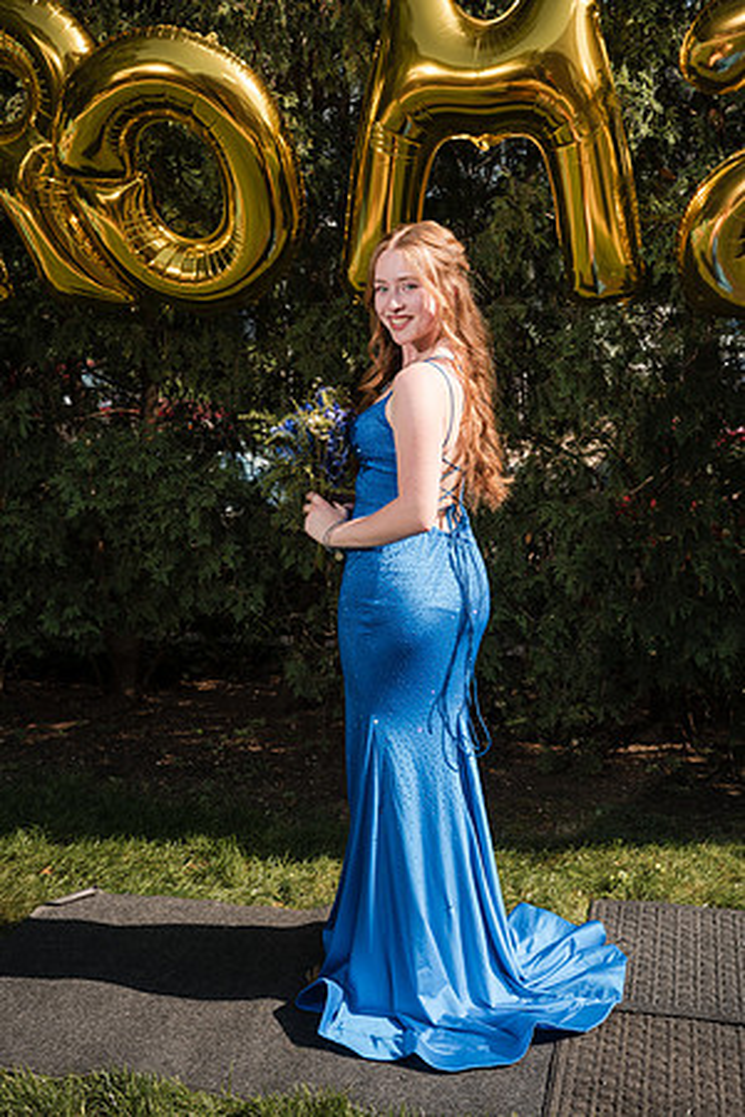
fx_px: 1366
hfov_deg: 30.5
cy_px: 558
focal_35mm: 44
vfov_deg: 44.5
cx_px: 372
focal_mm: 44
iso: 100
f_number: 6.3
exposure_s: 1/250
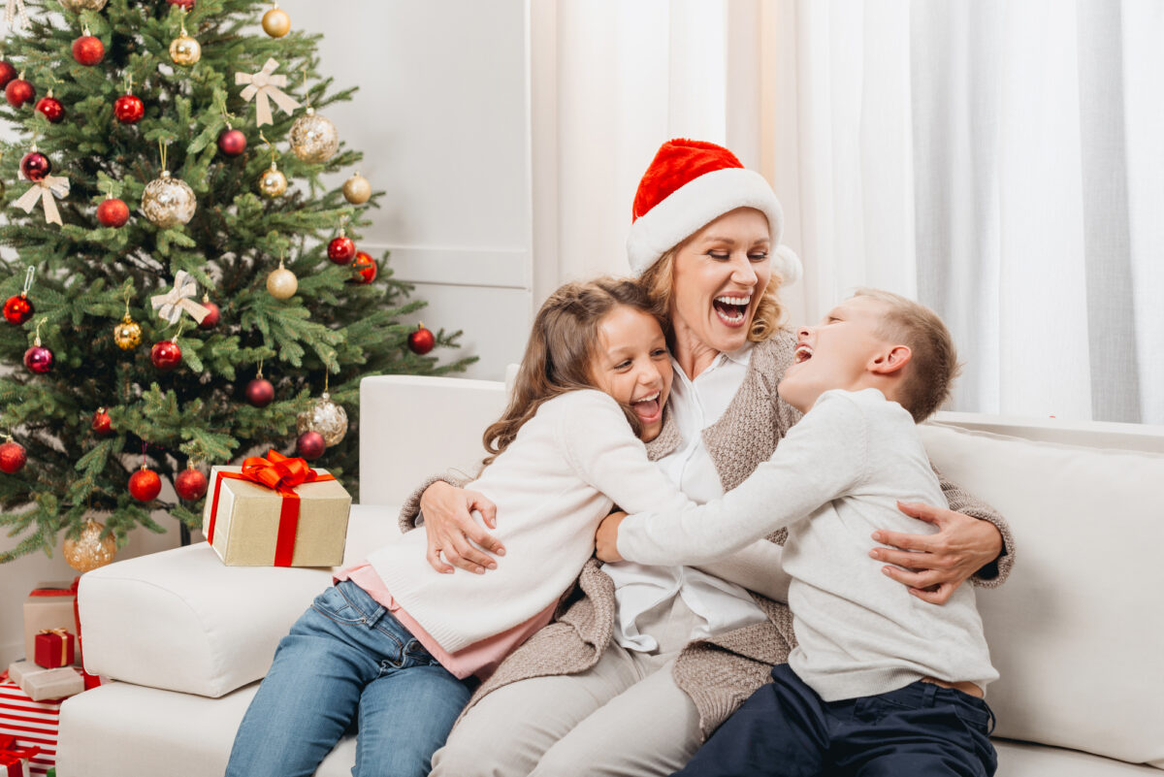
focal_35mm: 50
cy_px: 388
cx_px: 582
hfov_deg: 39.6
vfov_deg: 27.0
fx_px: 1617
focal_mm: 50
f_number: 5
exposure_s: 1/200
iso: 100
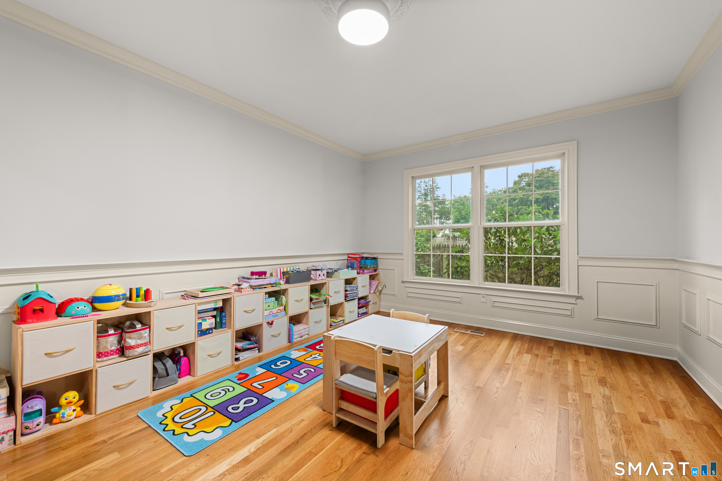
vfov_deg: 81.2
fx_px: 281
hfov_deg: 104.3
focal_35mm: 14
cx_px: 361
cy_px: 240
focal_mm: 14
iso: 250
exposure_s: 1
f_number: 11
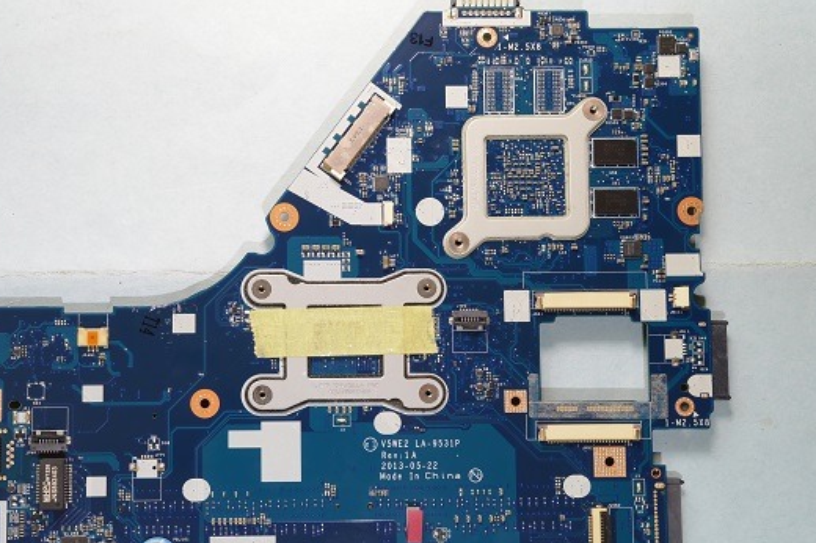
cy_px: 359
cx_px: 314
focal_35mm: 50
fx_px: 1126
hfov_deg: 39.6
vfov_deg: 27.0
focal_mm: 23
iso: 100
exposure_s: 1/6
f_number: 8
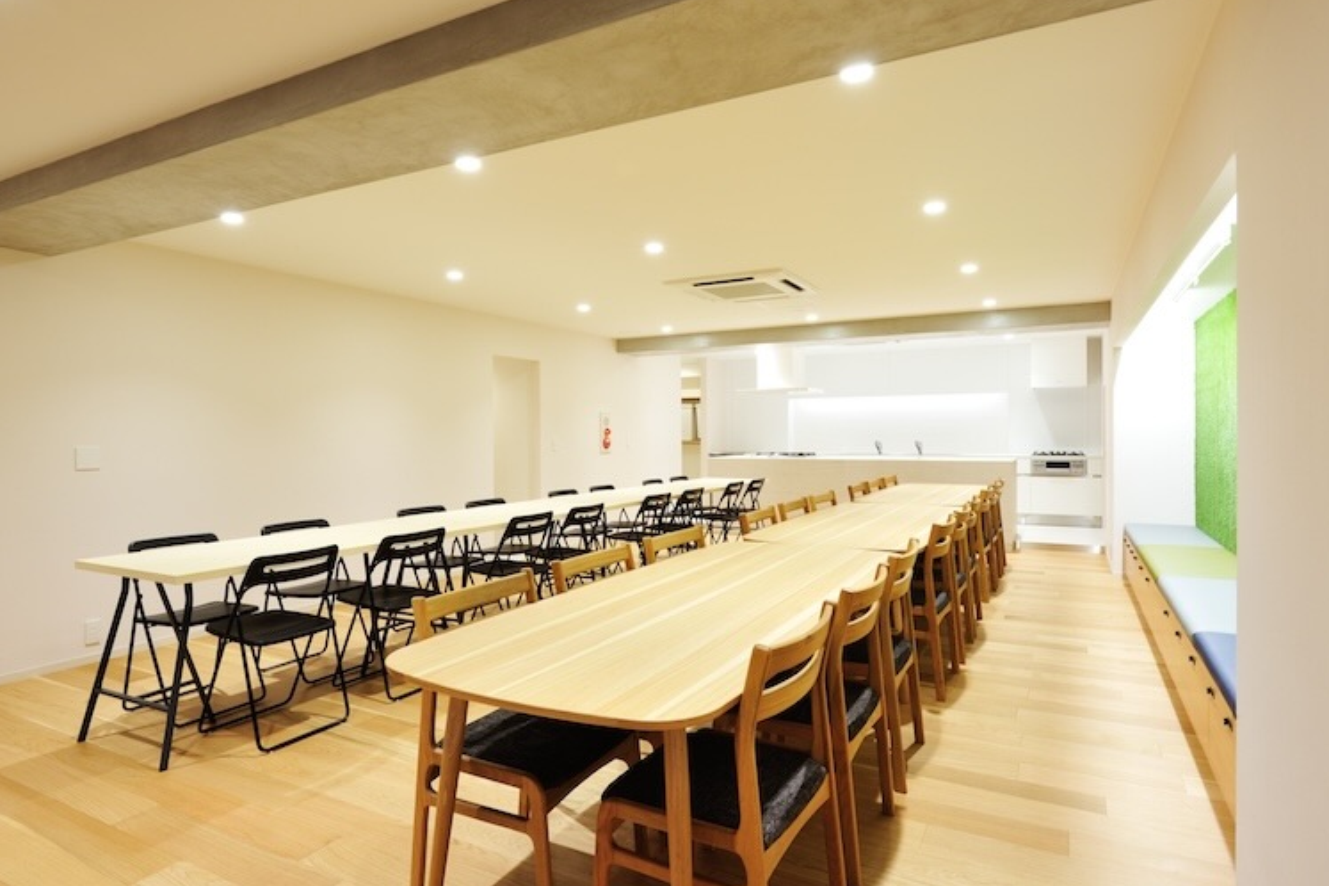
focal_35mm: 20
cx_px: 656
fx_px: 738
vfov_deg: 61.9
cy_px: 441
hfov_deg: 84.0
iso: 400
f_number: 16
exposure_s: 1/1.3
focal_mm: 19
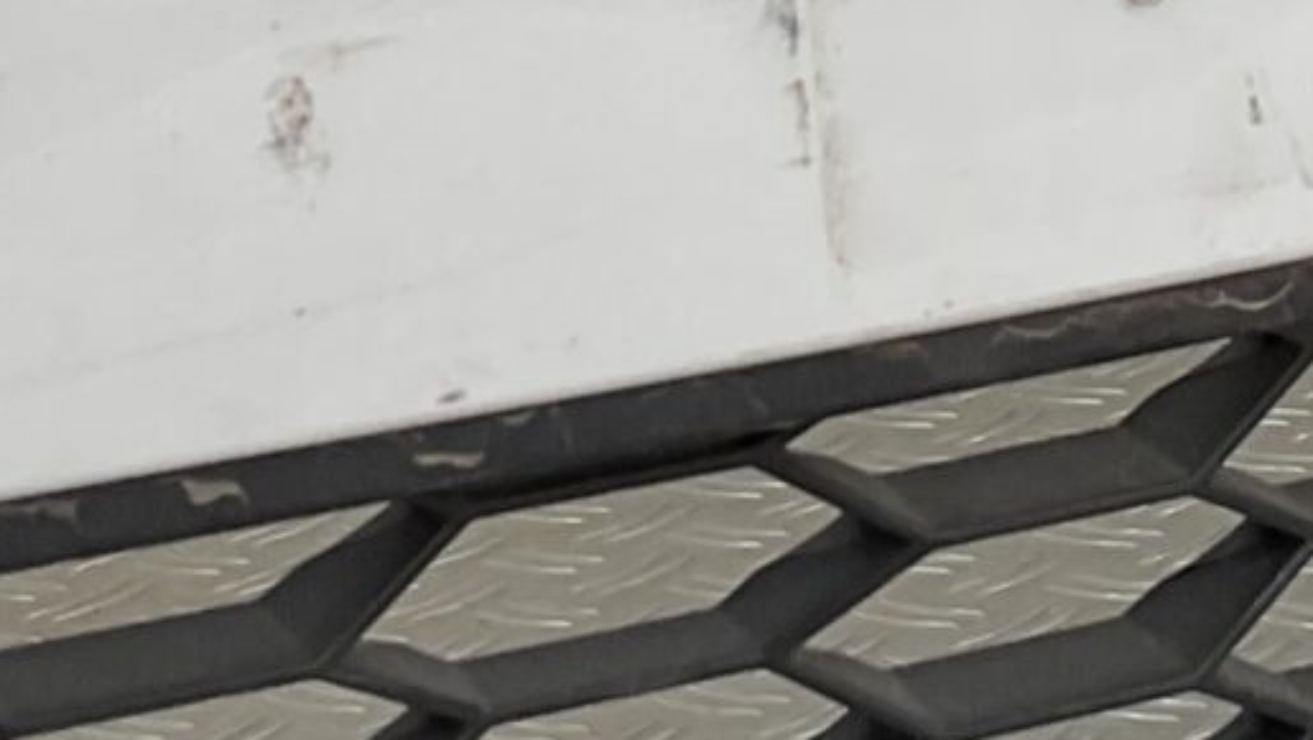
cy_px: -439
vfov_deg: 7.6
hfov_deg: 13.4
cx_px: 1418
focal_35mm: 157
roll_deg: +4.5
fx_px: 5467
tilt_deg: -8.0
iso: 16
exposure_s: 1/199
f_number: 1.8
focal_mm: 3
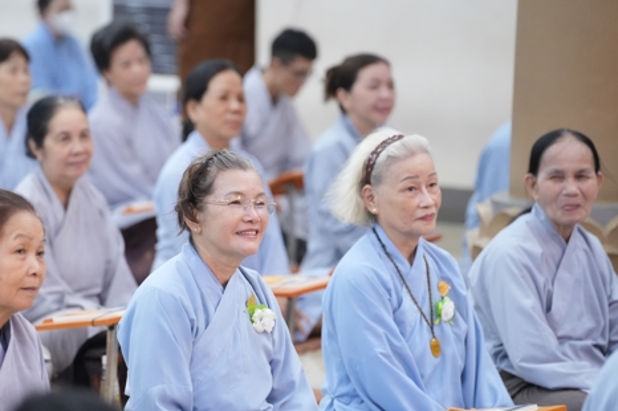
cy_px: 264
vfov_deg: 7.6
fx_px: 3088
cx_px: 204
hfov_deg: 11.4
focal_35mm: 180
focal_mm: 129
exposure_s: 1/160
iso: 5000
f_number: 2.8
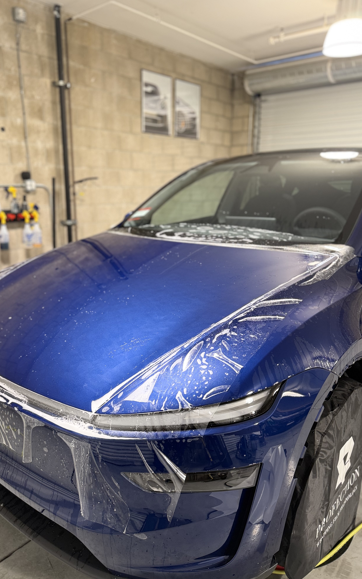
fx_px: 410
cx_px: 159
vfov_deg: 70.4
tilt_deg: -15.0
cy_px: 294
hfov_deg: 47.5
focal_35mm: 26
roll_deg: -0.4
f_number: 1.78
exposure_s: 1/60
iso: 200
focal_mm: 6.76
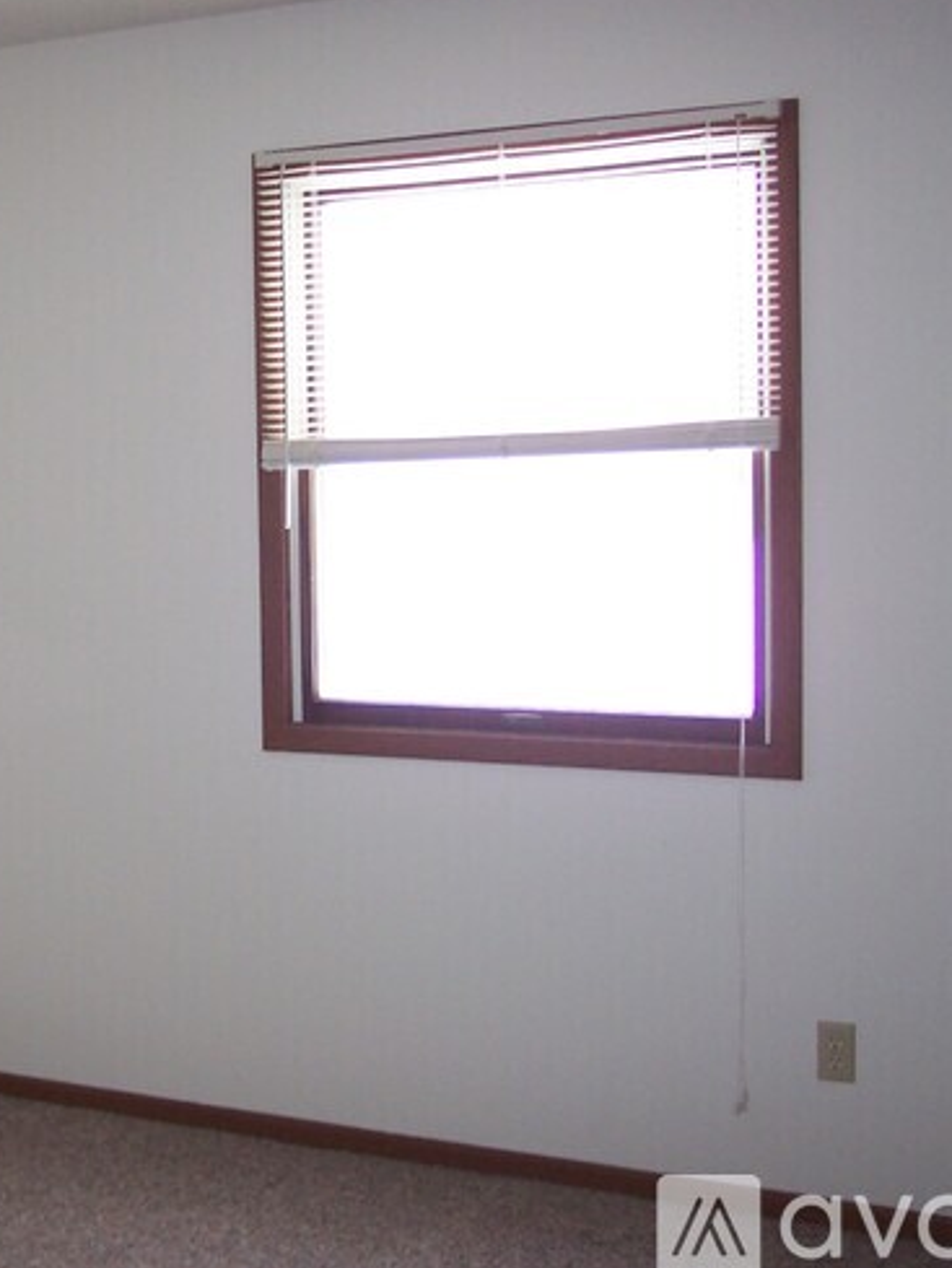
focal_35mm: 56
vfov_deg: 34.3
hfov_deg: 25.3
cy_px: 630
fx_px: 2053
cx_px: 104
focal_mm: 8
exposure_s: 1/45
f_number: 2.8
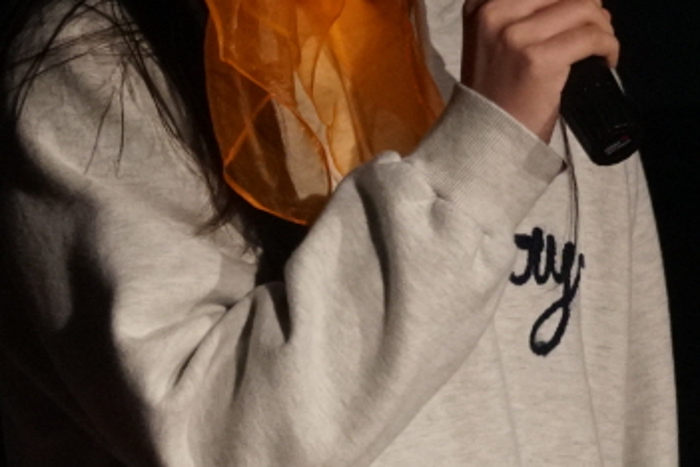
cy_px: 68
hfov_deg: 2.4
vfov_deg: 1.6
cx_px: 700
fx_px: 16821
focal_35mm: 865
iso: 2000
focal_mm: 135
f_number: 5.6
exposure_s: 1/80
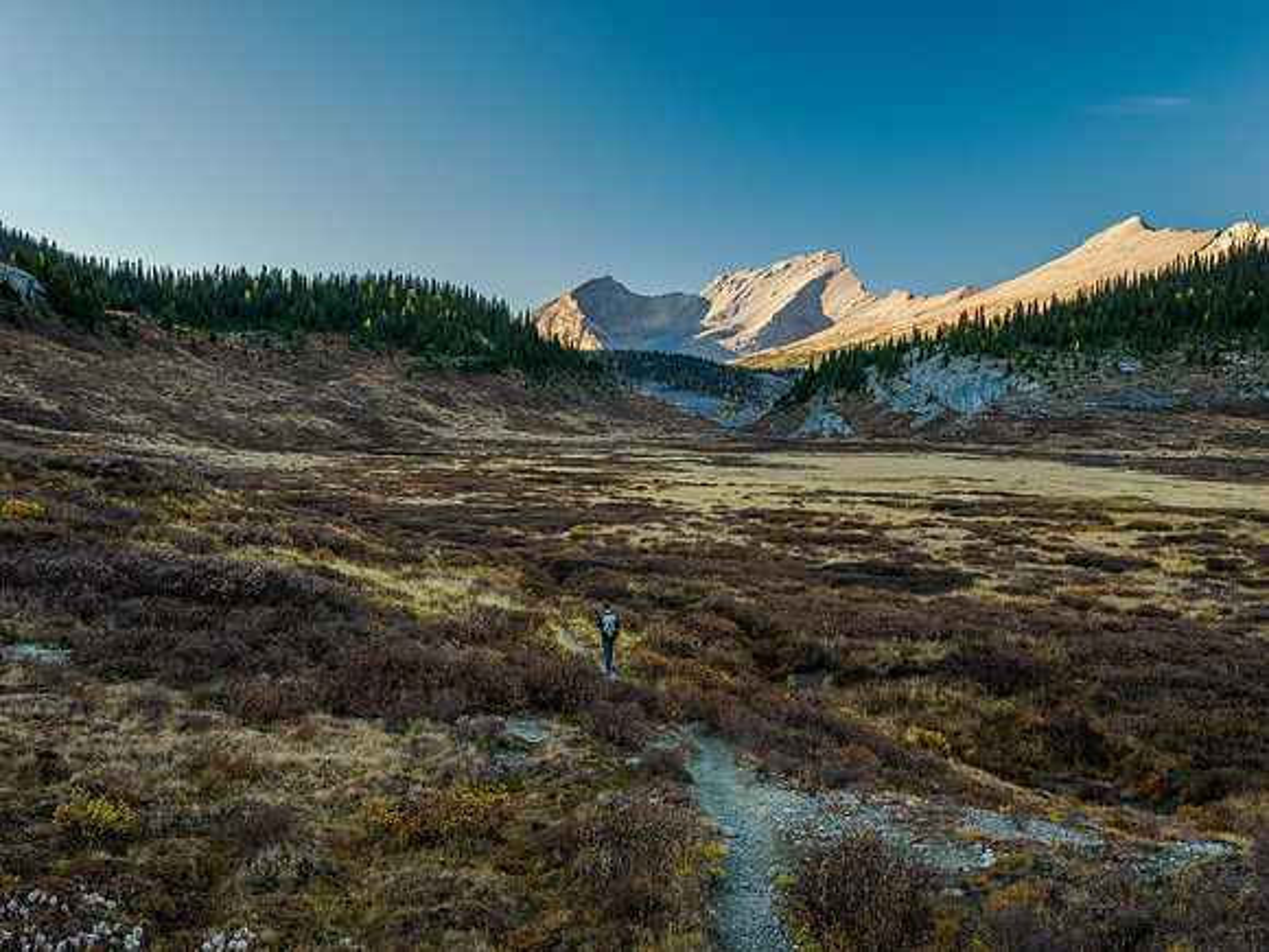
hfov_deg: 51.4
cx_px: 634
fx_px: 1320
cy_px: 476
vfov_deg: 39.7
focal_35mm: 36
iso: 500
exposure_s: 1/60
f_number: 8
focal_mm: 18
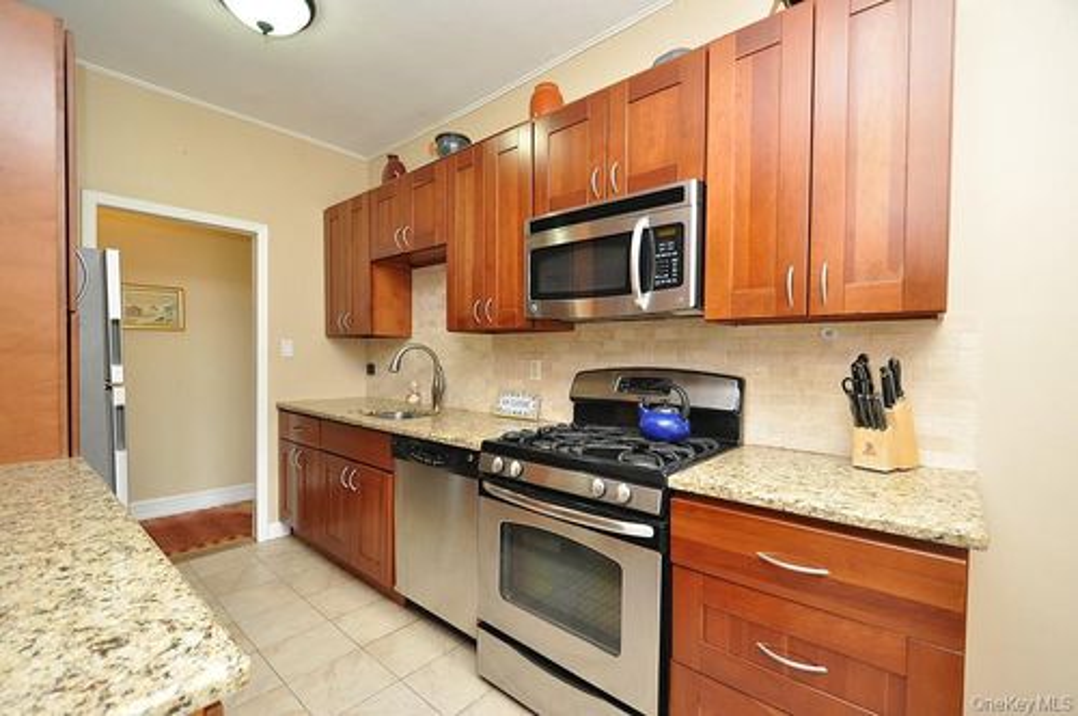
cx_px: 539
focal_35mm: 15
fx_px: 449
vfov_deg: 77.2
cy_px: 358
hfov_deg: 100.5
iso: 800
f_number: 4
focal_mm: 10
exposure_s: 1/60
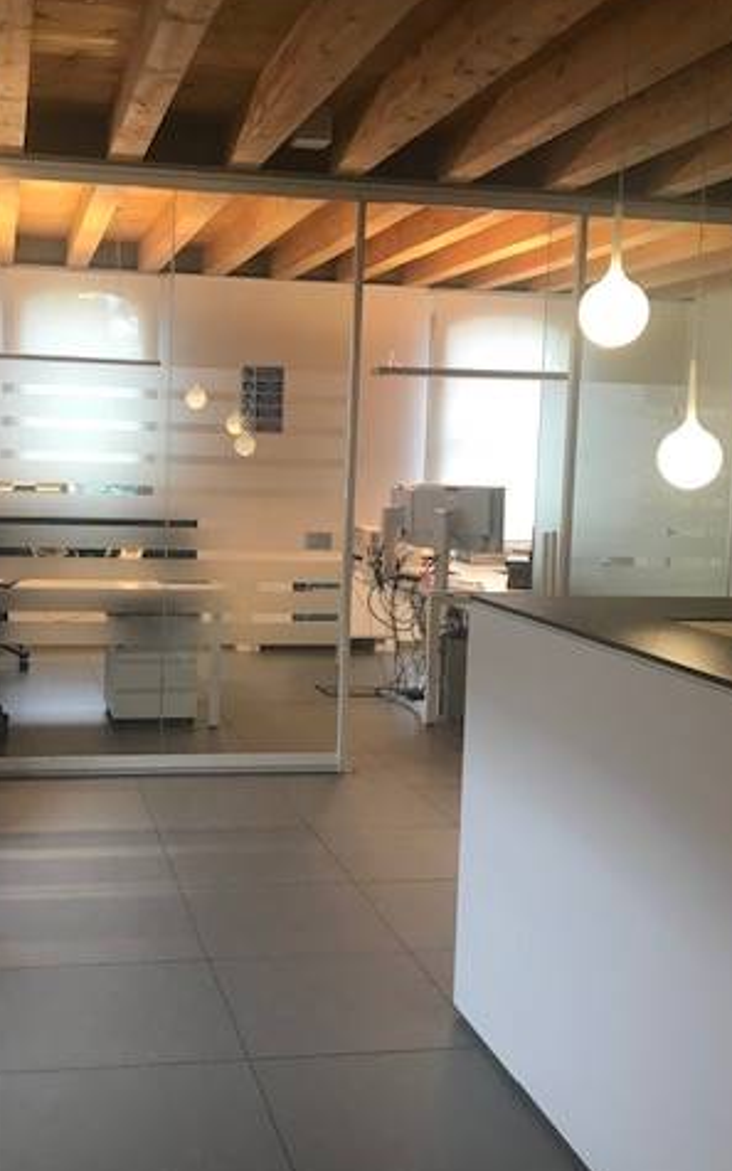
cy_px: 557
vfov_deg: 49.3
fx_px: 1276
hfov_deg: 31.6
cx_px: 217
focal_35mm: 40
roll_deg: -2.3
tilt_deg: -3.6
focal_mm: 3.99
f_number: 1.8
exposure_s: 1/25
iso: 32
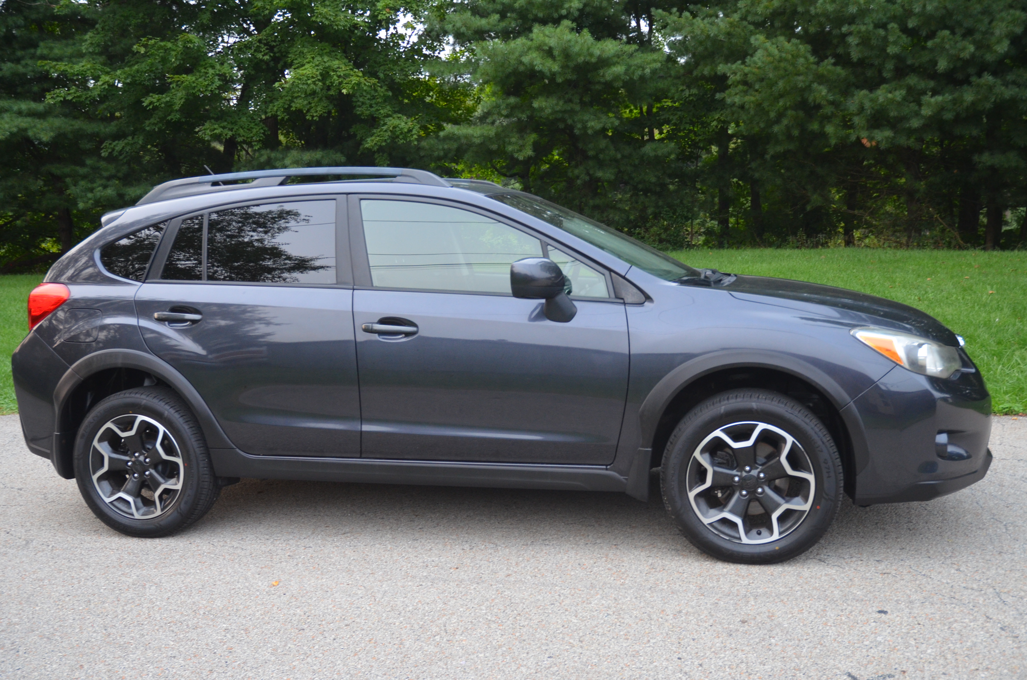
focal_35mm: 36
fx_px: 1025
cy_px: 340
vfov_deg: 36.7
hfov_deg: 53.2
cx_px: 514
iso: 800
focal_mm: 24
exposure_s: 1/60
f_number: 4
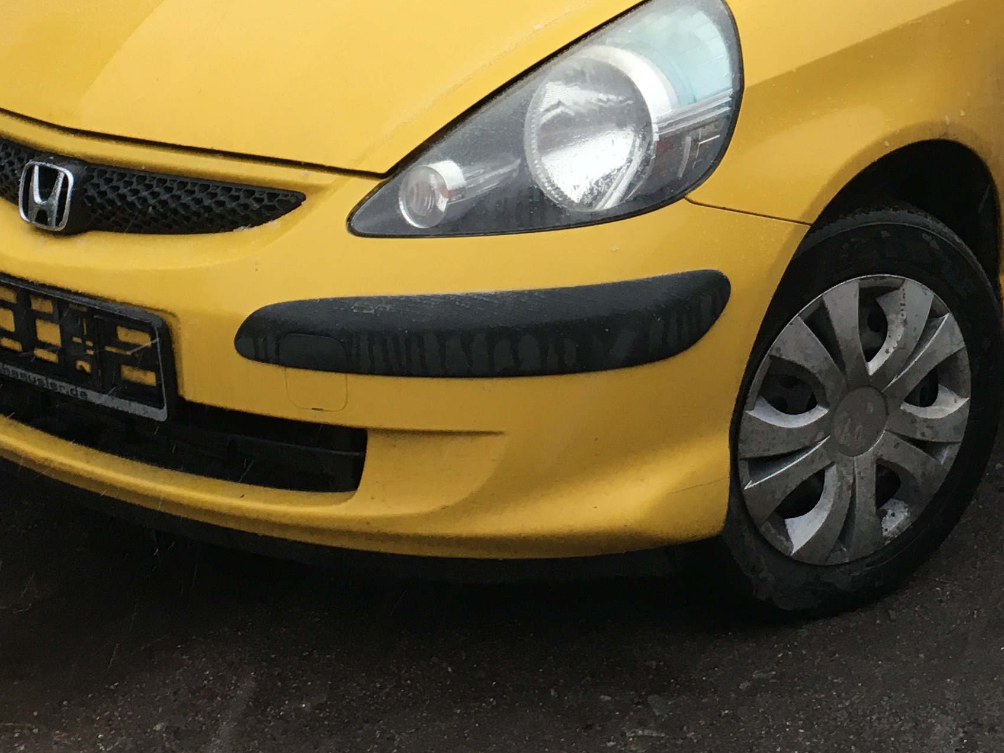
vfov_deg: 21.0
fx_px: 2001
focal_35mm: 69
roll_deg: +0.5
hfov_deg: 28.0
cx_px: 682
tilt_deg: -9.7
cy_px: 126
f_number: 2.2
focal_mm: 4.15
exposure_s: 1/33
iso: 32
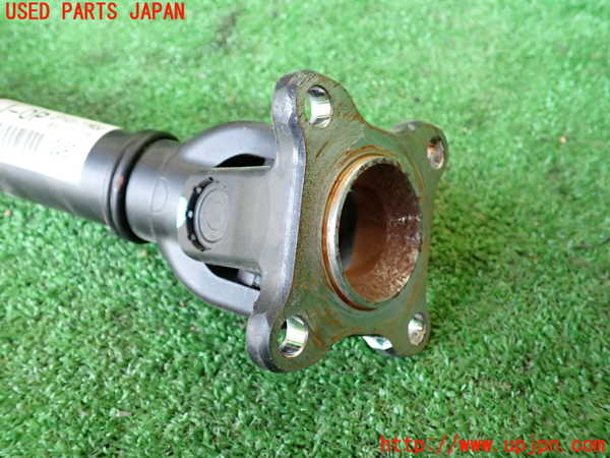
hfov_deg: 60.0
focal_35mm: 30
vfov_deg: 46.8
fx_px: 529
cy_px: 229
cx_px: 305
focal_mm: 5.4
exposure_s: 1/30
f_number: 2.3
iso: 400
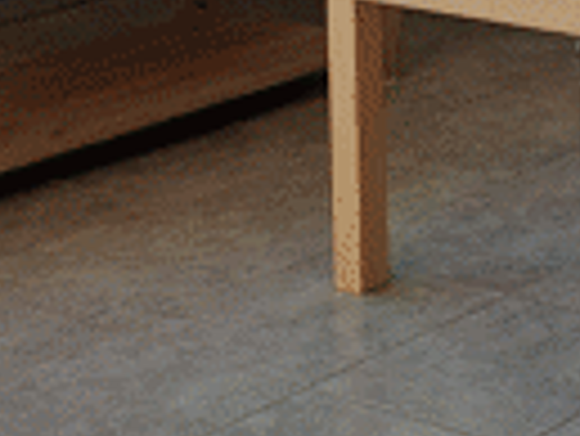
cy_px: -346
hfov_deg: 13.3
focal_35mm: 136
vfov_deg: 10.3
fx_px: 2281
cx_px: 969
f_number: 1.8
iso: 50
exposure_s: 1/50
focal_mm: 5.23
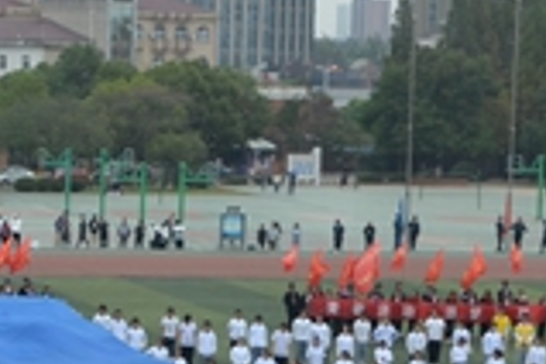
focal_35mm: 158
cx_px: -416
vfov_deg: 8.7
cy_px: 216
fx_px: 2396
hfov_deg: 12.0
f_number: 8
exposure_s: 1/250
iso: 180
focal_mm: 24
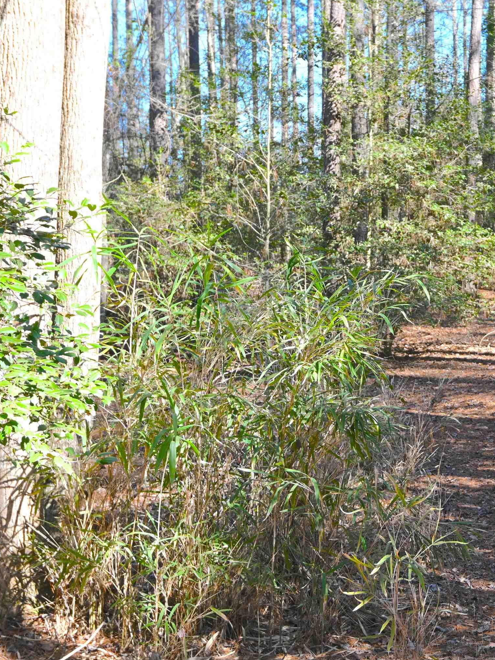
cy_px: 327
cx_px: 493
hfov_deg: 24.5
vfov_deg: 33.8
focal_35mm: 57
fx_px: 1087
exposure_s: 1/250
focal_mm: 26
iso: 200
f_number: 5
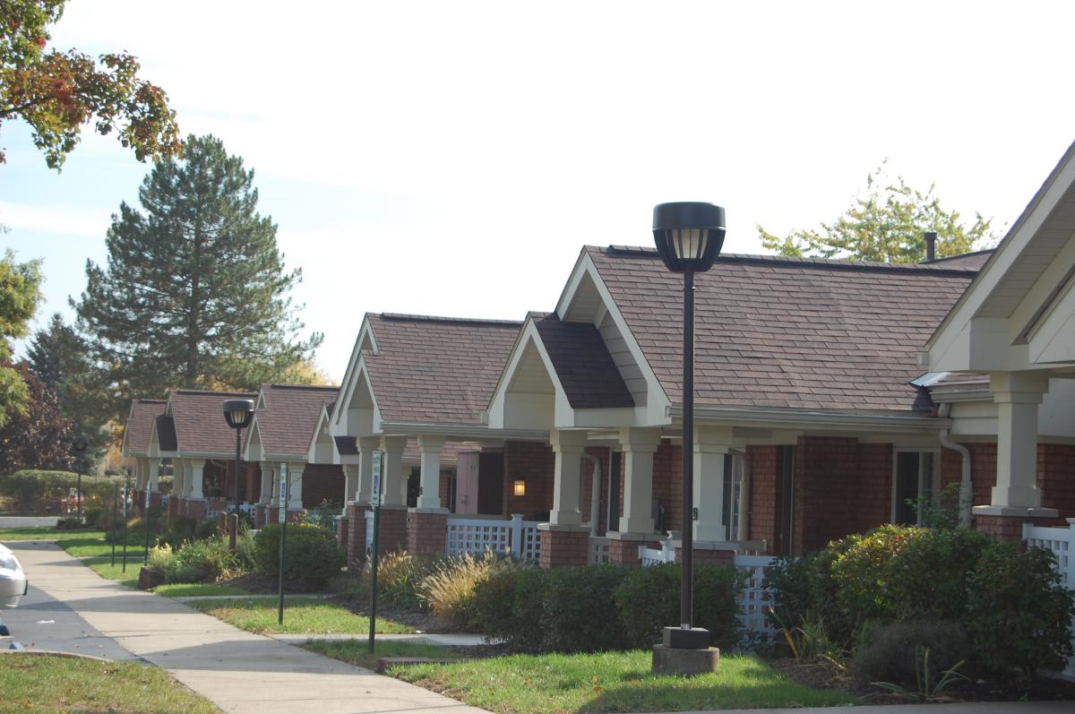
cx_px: 538
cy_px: 357
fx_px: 2147
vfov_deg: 18.9
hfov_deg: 28.1
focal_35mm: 72
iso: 250
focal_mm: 48
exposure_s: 1/500
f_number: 5.6
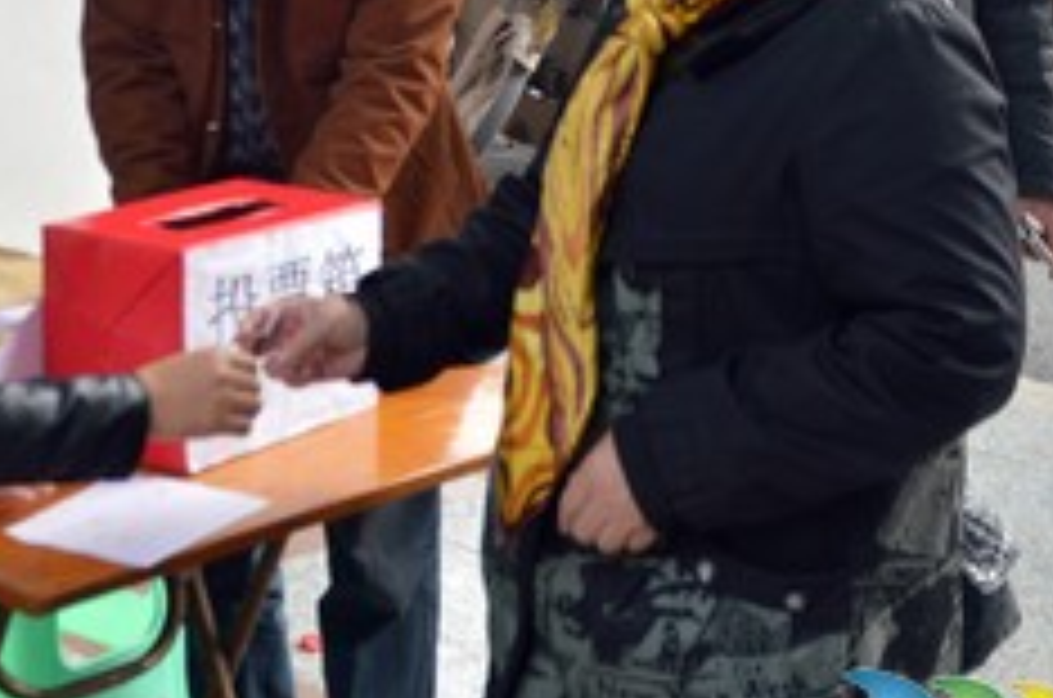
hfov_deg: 26.1
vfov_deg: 17.5
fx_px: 2248
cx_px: 288
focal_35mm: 77
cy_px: 122
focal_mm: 24
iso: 100
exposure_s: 1/100
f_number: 3.8
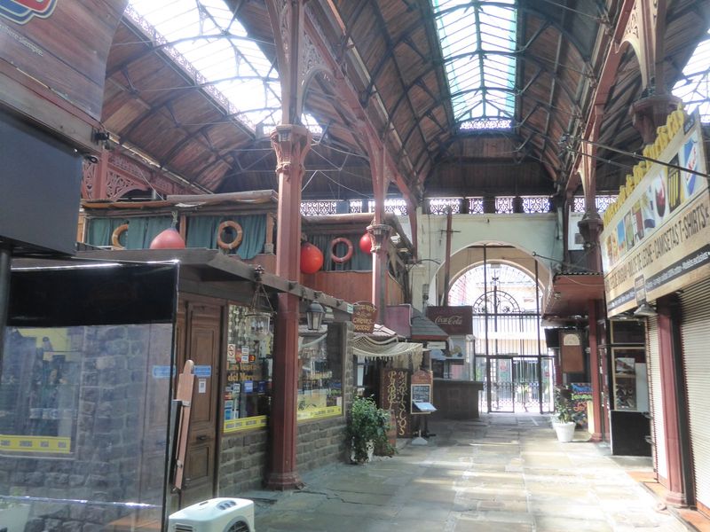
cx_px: 355
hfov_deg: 56.8
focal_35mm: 32
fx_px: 656
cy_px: 266
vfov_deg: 44.2
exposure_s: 1/50
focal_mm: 5.4
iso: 400
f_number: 3.5
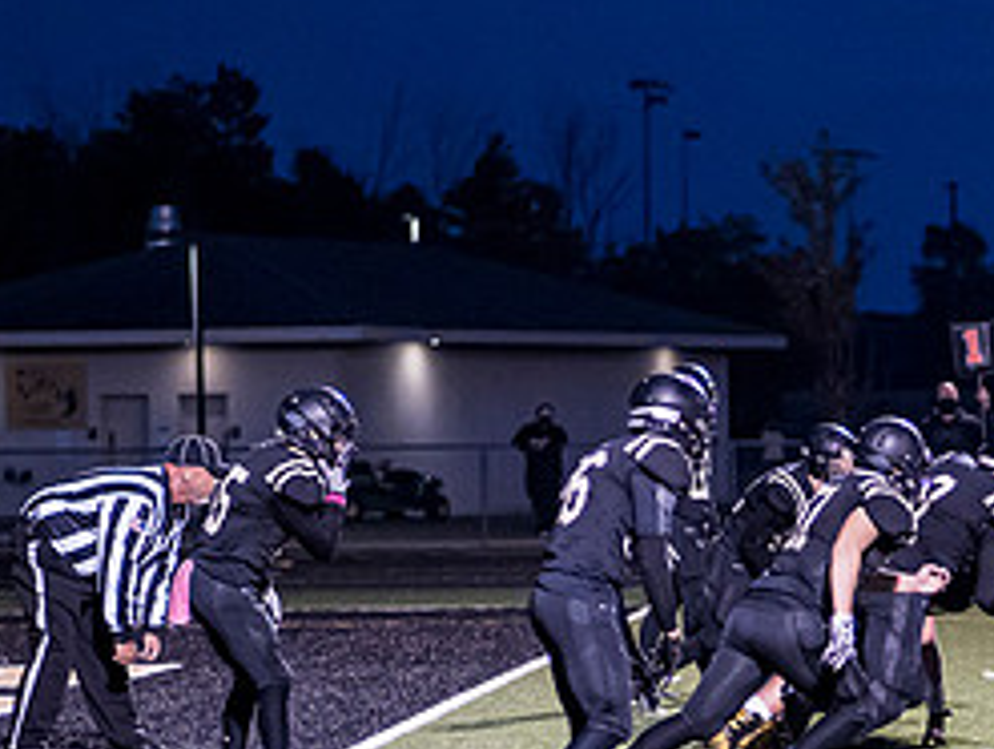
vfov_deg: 7.0
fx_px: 6068
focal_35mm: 211
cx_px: 869
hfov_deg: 9.3
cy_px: 699
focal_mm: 45
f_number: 1.2
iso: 2500
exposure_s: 1/1000
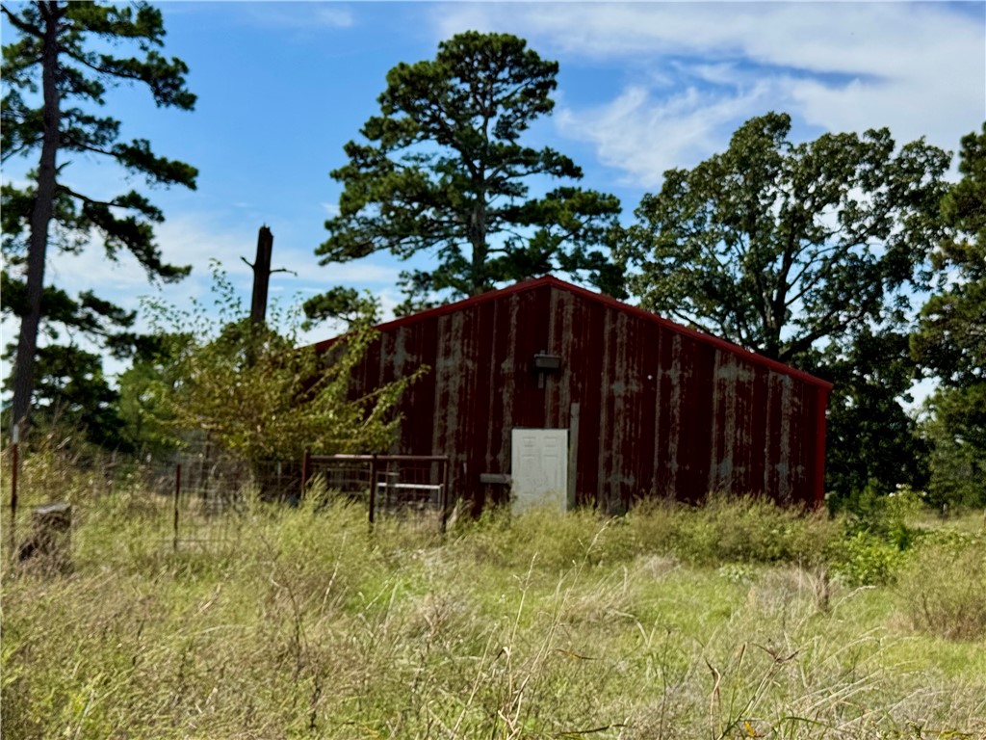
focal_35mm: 48
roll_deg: -2.8
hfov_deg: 39.7
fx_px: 1367
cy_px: 370
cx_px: 493
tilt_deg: +2.0
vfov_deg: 30.3
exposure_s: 1/10526
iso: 64
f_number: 1.78
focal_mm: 6.76
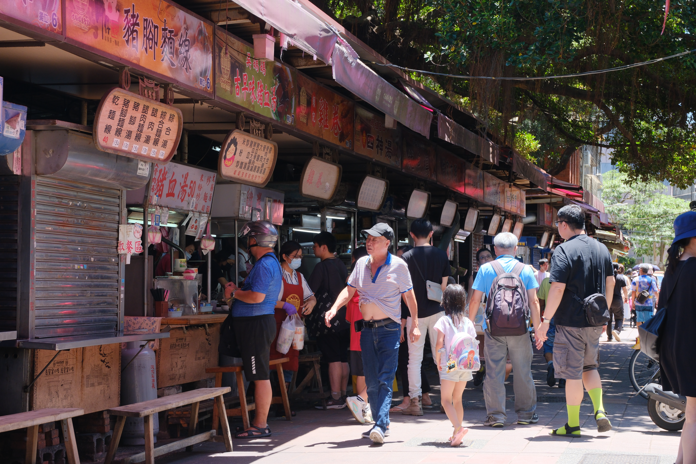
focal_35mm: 75
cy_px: 232
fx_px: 1450
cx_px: 348
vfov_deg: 18.2
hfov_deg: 27.0
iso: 500
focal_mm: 50
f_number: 5.6
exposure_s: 1/210
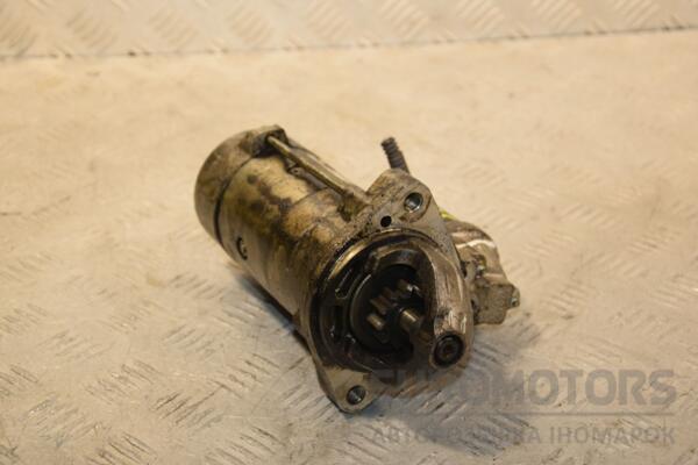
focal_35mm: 75
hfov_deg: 27.0
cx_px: 349
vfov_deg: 18.2
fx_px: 1454
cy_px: 232
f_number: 5.6
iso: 800
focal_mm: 50
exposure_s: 1/200
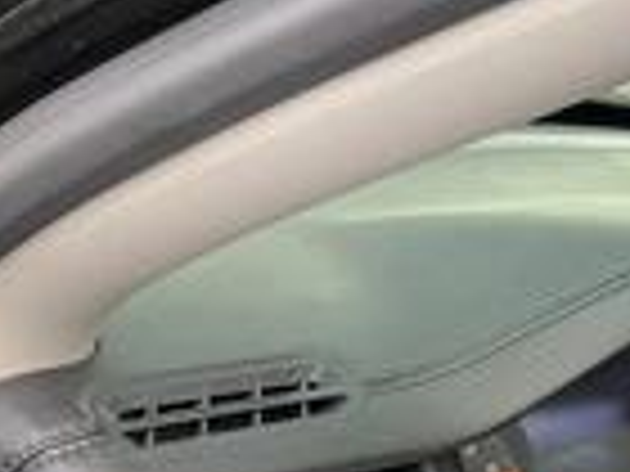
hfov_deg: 21.4
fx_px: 1511
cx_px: 814
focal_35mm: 83
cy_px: 638
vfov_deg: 16.6
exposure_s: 1/60
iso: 80
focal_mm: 3
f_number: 1.8
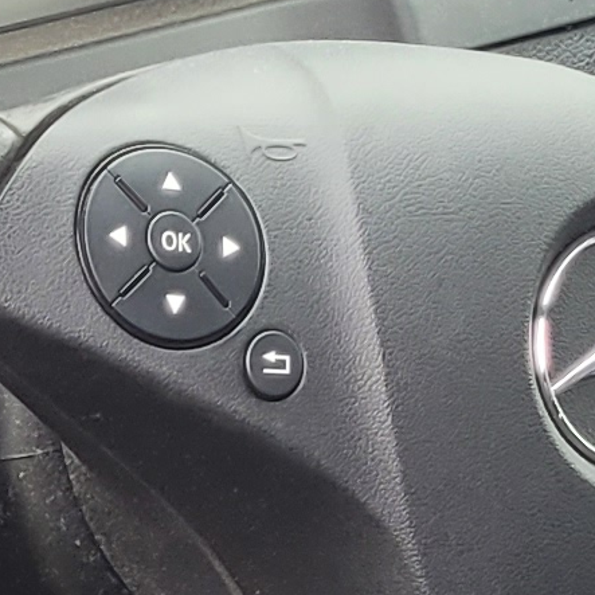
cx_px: -208
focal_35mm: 209
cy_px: 1124
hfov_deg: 8.2
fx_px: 4064
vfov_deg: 8.0
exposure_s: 1/100
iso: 80
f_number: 1.8
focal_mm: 5.4
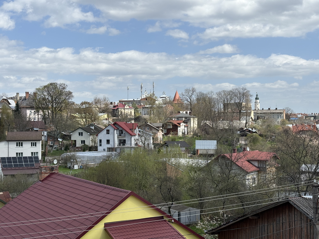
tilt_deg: +0.9
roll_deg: +0.3
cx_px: 160
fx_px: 479
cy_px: 120
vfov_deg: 28.0
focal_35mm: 52
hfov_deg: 36.8
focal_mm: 5.96
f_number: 1.6
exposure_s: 1/3279
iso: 32
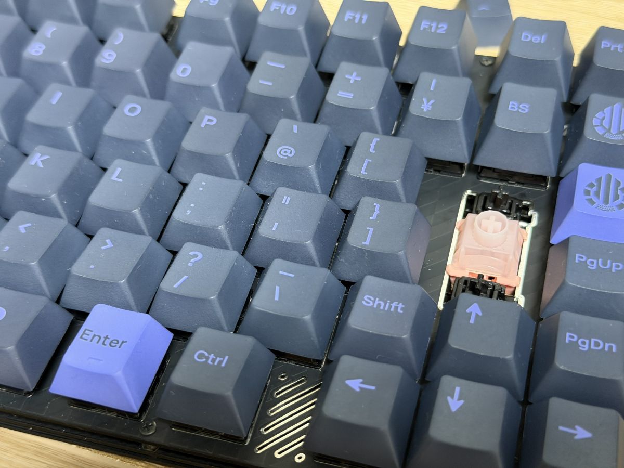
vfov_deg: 30.3
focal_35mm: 48
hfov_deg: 39.7
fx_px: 865
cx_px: 312
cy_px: 234
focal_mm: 6.76
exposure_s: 1/37
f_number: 1.78
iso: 400
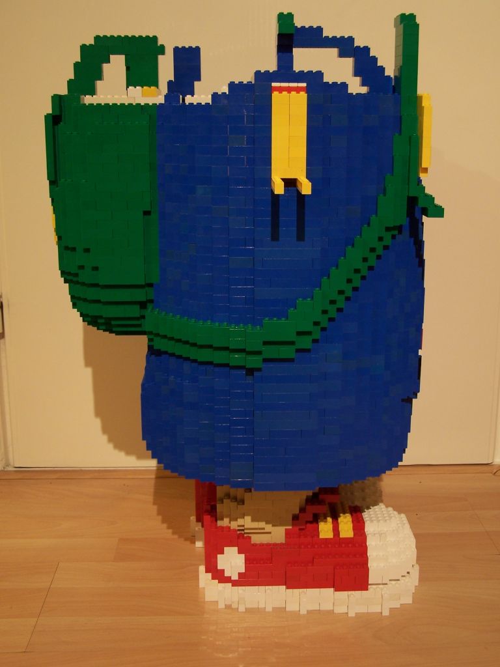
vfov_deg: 43.9
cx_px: 250
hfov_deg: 33.6
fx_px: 828
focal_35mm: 43
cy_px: 334
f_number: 2.9
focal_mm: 7.1
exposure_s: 1/2
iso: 80
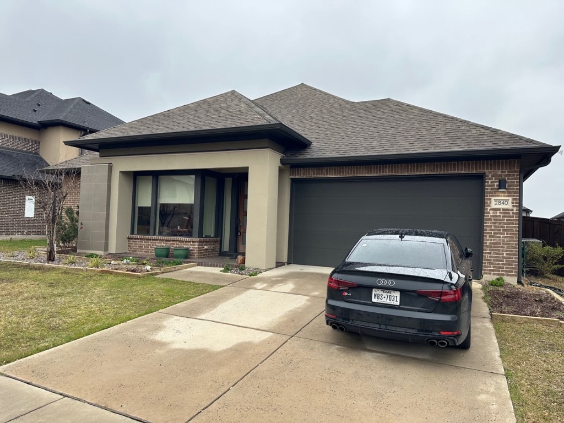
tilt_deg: +0.1
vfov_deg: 56.8
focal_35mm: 24
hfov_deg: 71.6
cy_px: 212
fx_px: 391
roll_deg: -1.2
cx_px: 282
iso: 80
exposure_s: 1/1183
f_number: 1.78
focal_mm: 6.86
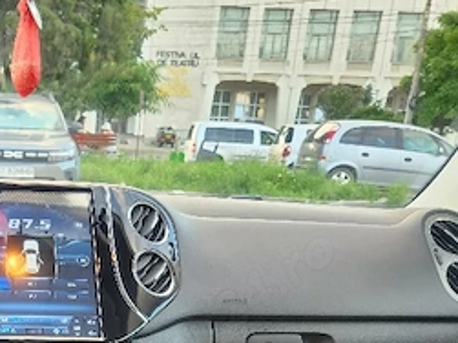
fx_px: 727
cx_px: 5
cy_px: 332
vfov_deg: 25.4
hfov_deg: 32.3
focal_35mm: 55
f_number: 1.8
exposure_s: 1/101
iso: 160
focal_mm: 5.4
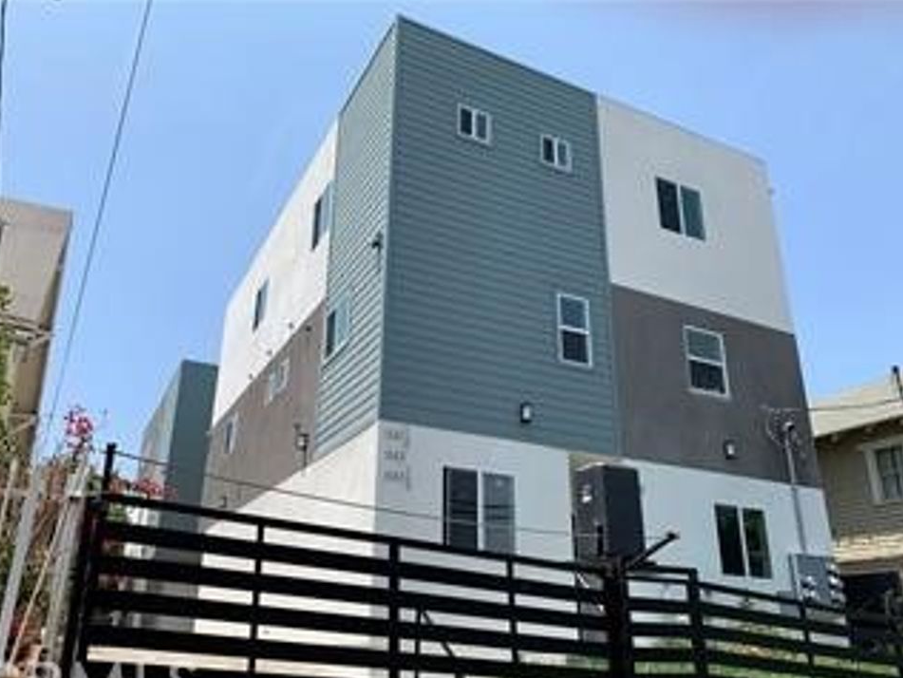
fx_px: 731
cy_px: 362
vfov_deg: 49.7
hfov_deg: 63.4
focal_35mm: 28
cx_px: 436
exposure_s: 1/2033
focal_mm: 4.25
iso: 25
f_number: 1.8
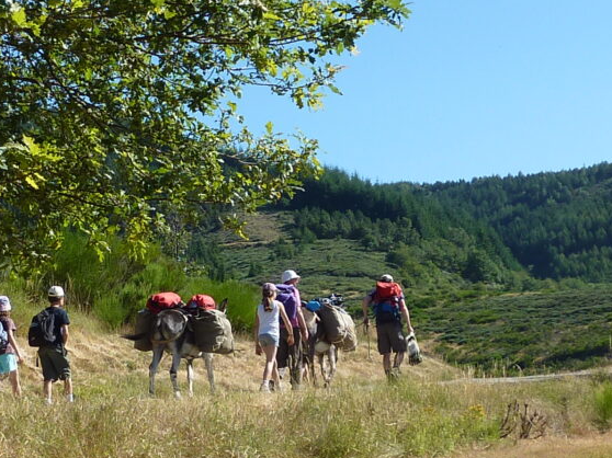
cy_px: 255
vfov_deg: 14.9
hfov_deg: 19.7
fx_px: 1750
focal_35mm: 99
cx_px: 170
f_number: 4
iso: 80
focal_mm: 5.3
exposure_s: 1/500
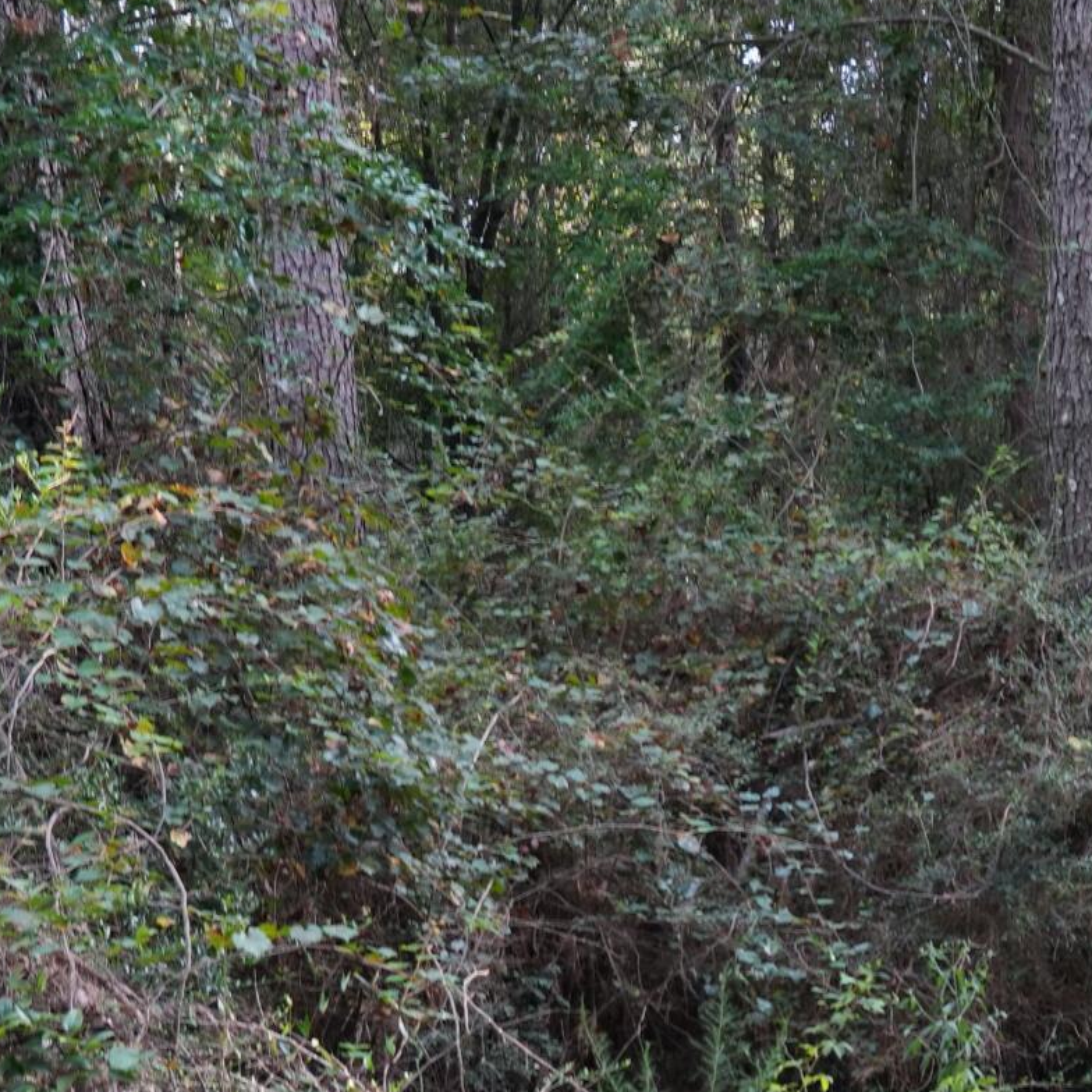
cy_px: 1014
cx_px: 1949
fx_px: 2784
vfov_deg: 21.6
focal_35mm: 78
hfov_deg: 17.9
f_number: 5
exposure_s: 1/80
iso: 500
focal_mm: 24
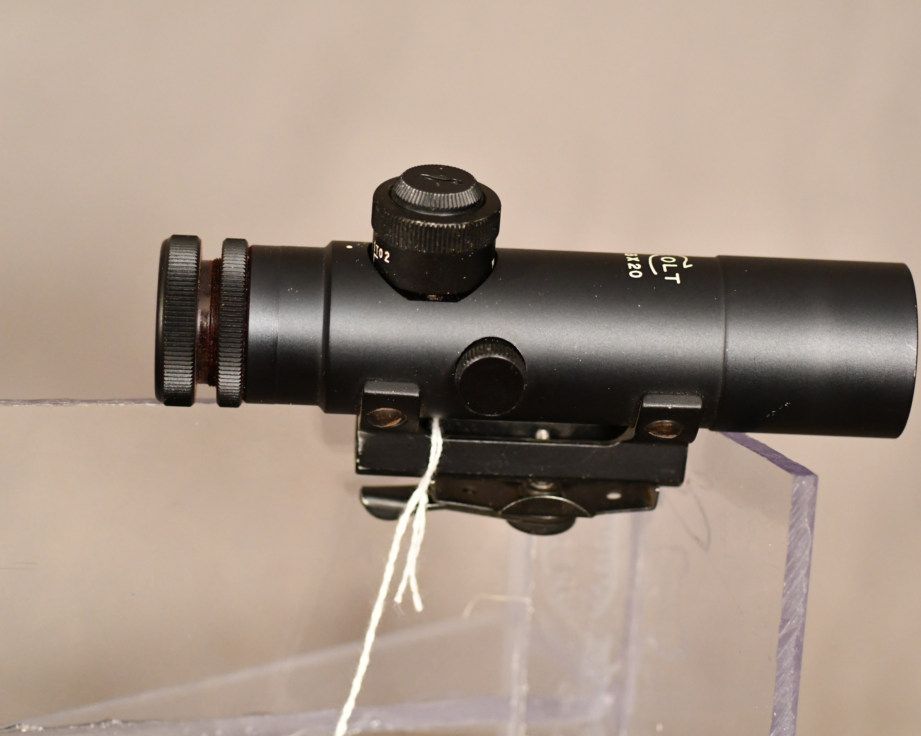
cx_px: 511
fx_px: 2780
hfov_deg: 18.8
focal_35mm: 102
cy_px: 370
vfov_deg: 15.1
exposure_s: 1/250
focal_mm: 60
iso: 3200
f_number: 3.2
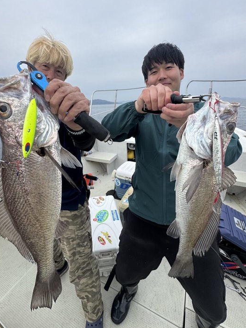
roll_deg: +0.8
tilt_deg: -14.9
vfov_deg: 90.6
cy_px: 145
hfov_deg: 74.4
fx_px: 161
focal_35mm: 17
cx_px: 107
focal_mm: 2.22
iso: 50
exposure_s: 1/1034
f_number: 2.2
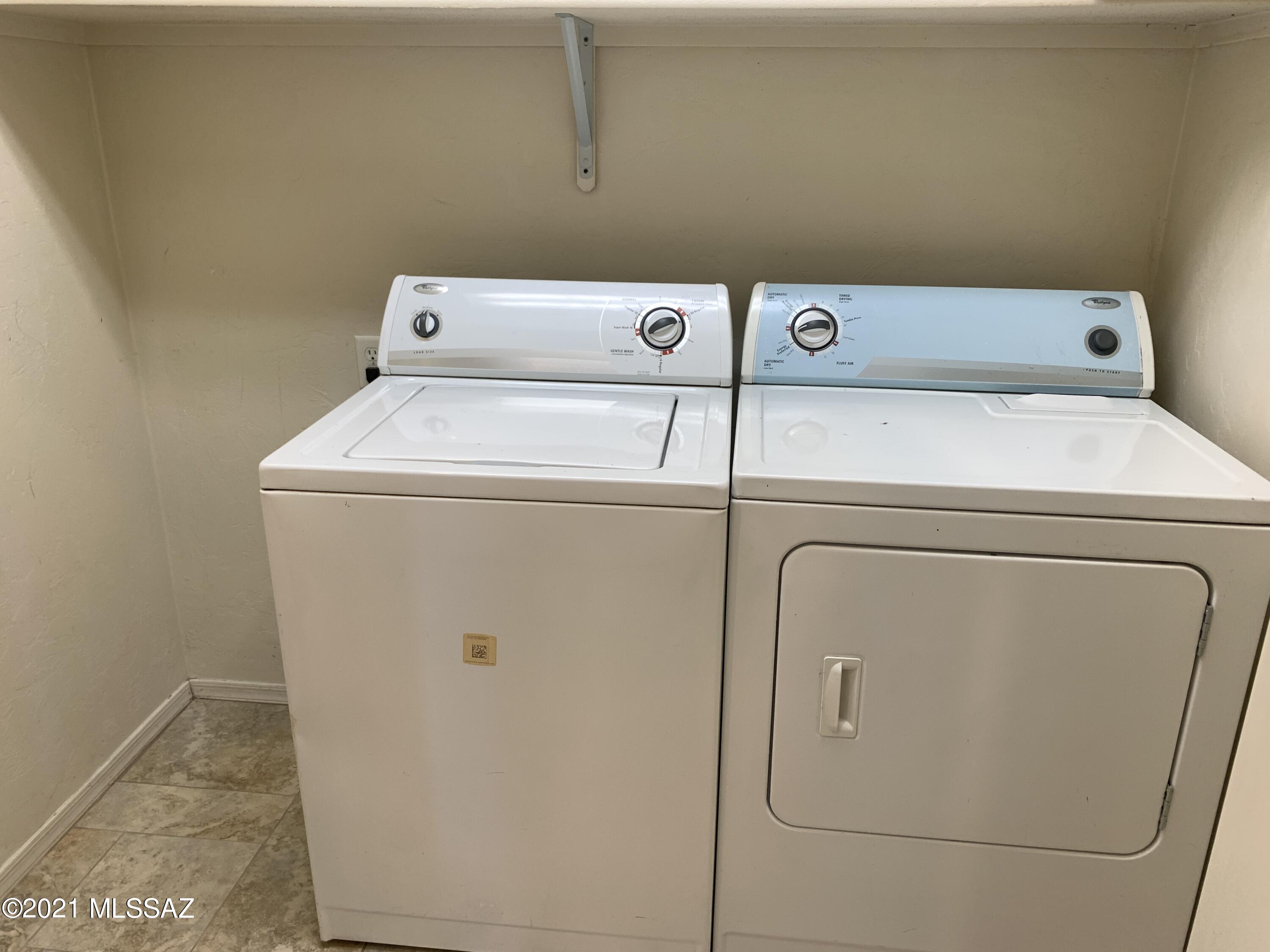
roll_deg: -0.2
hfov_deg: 67.3
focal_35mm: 26
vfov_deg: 53.1
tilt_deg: -20.4
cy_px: 476
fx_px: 954
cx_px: 635
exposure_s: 1/60
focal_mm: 4.25
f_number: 1.8
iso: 64
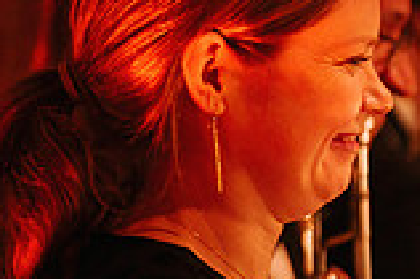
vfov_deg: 3.4
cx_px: 723
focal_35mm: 404
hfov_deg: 5.0
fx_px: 4708
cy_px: 230
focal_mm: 110
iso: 1000
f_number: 2.8
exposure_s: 1/100
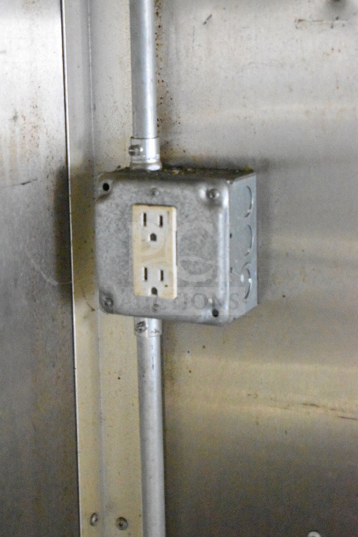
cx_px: 179
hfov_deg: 17.5
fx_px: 1163
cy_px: 268
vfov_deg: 26.0
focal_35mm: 78
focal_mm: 52
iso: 25600
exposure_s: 1/13
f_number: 5.6
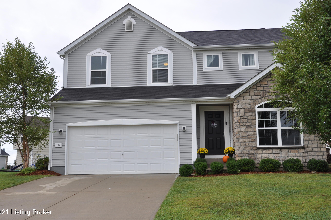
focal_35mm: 43
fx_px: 395
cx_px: 171
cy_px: 102
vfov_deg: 31.1
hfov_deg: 45.5
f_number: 8
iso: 200
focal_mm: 26
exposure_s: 1/250
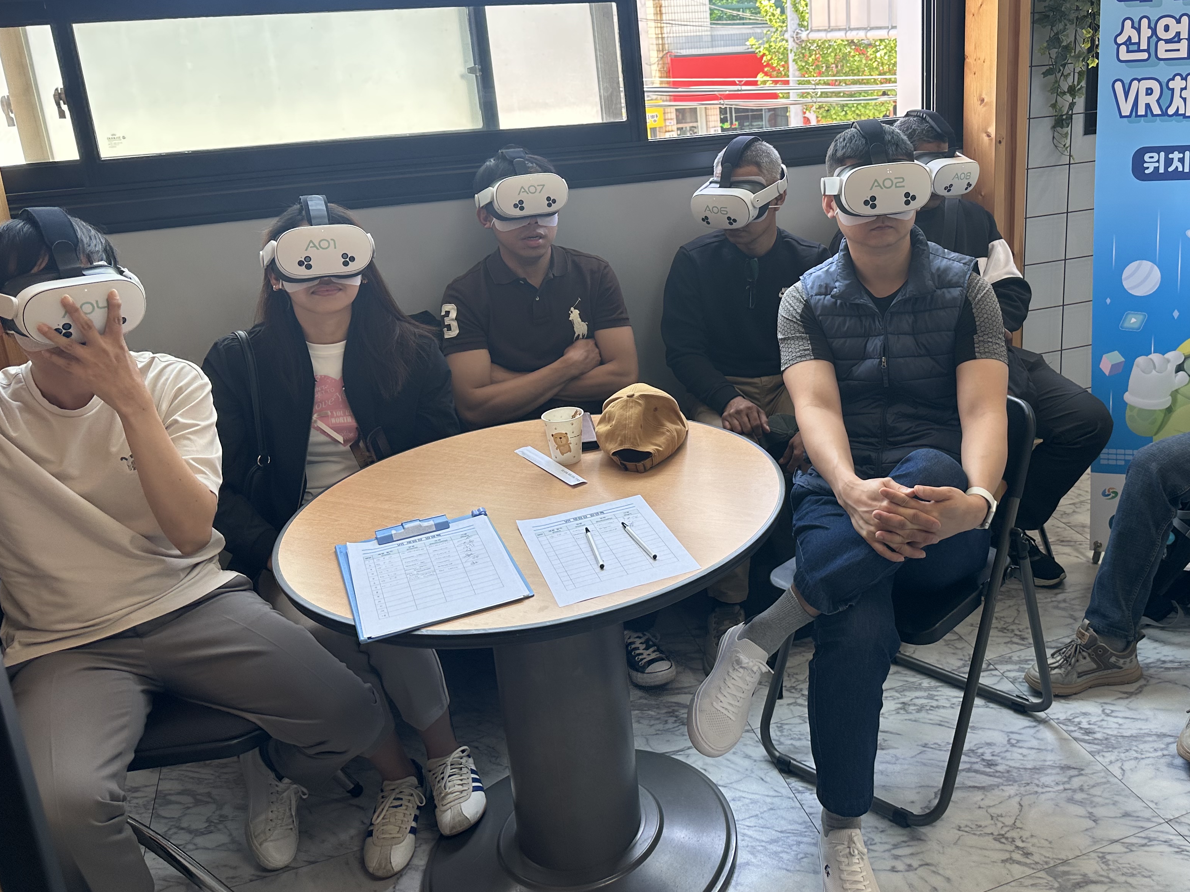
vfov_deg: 45.1
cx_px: 760
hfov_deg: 57.5
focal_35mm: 31
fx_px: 1066
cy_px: 336
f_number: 1.78
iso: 125
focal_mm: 6.86
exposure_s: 1/157
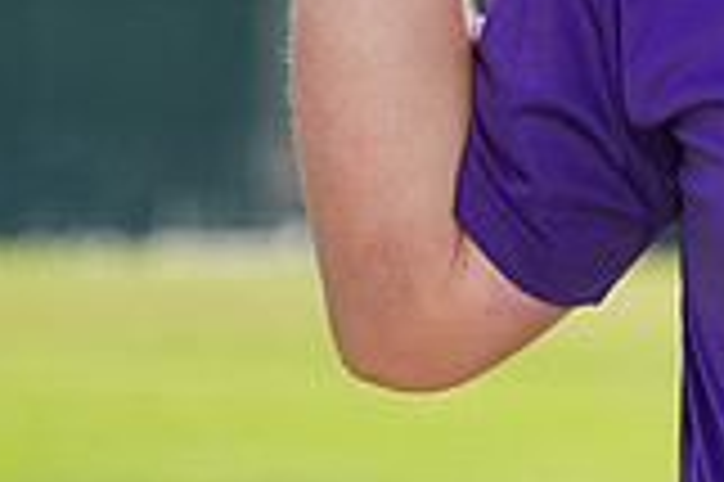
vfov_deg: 1.9
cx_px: 1034
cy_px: -293
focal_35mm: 731
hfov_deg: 2.8
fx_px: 14686
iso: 100
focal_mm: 203
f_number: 7.1
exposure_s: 1/250
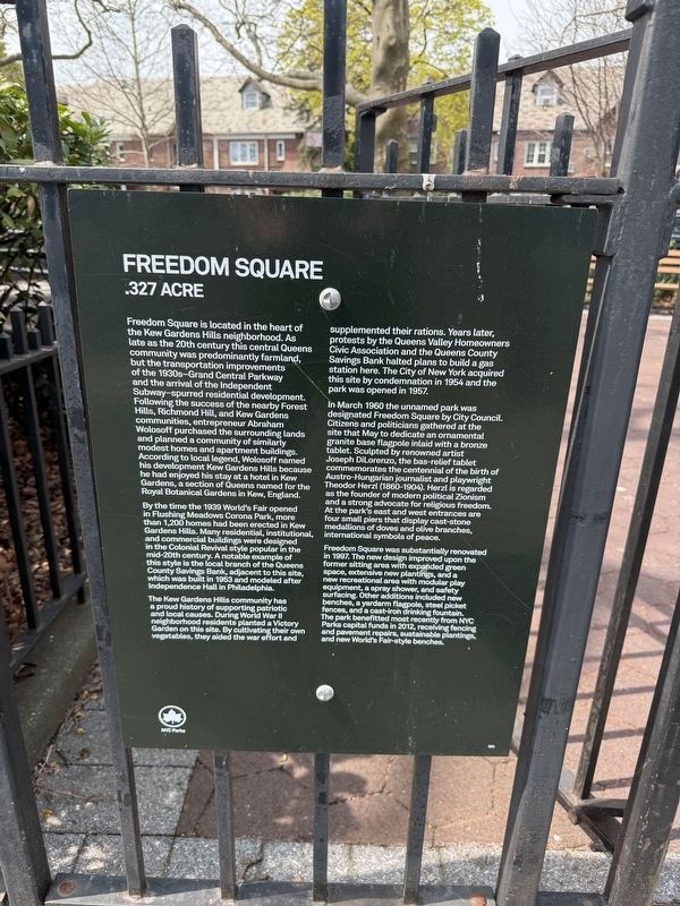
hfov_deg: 56.8
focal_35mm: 24
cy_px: 453
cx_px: 340
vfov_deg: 71.6
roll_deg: -1.6
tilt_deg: -19.9
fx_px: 629
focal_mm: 6.76
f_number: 1.78
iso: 100
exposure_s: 1/1493
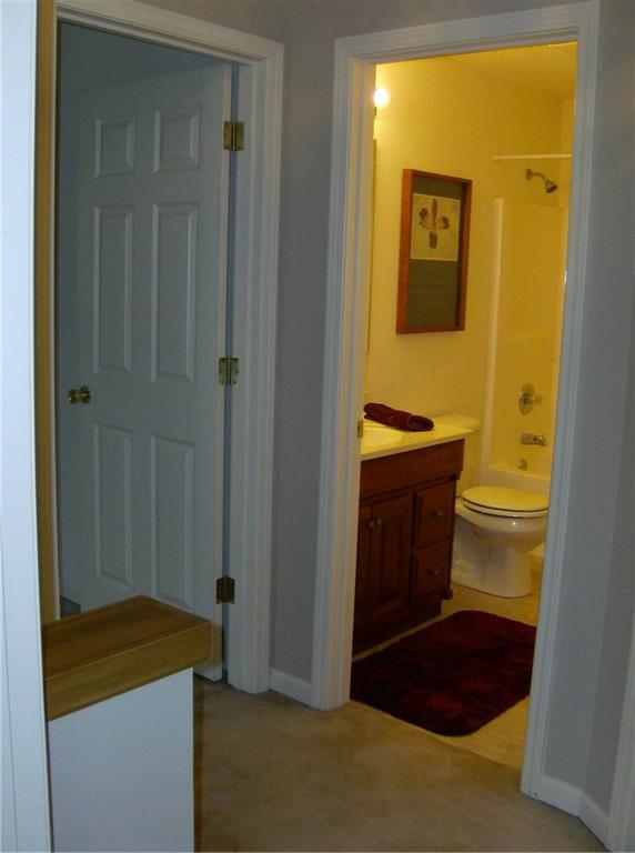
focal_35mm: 36
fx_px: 884
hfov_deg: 39.5
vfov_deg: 51.5
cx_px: 318
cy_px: 426
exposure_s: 1/60
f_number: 2.8
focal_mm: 6
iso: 200
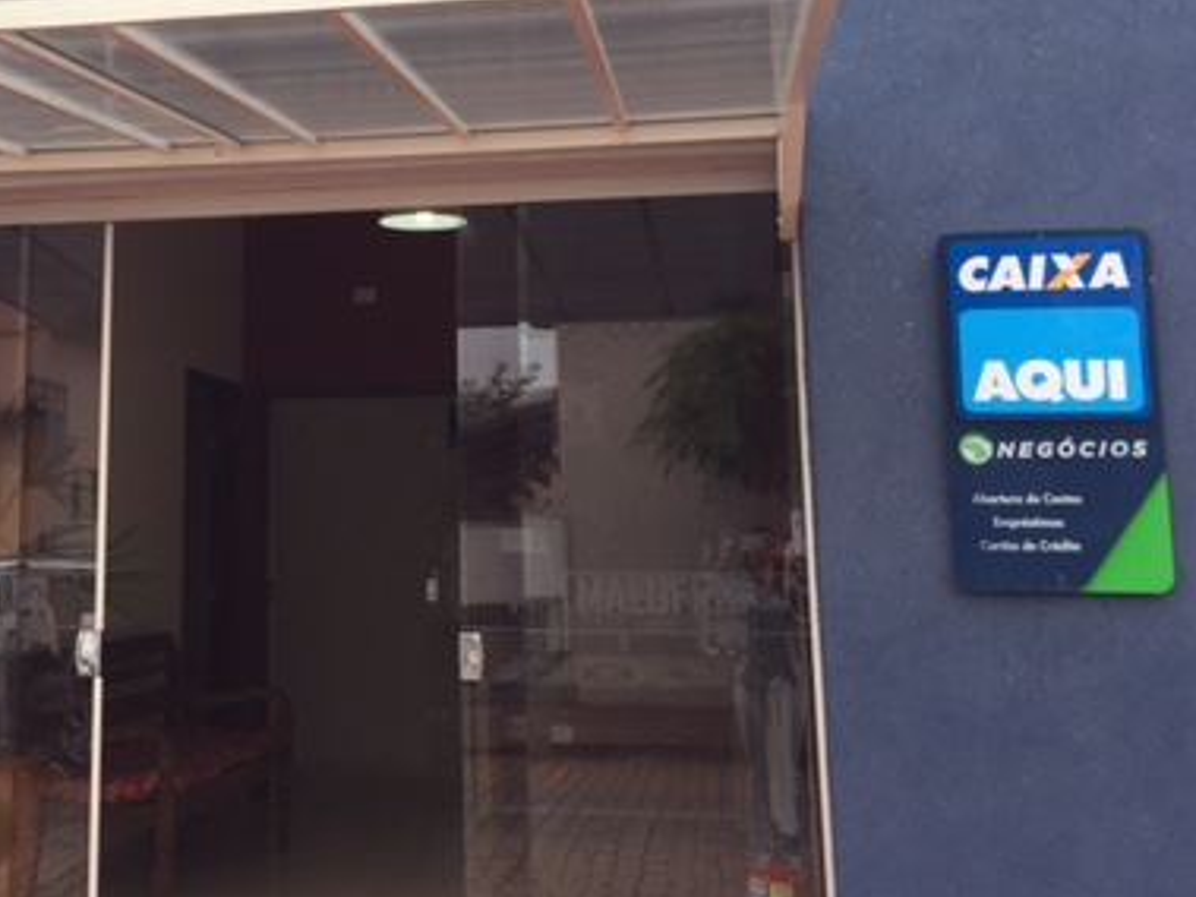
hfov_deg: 38.3
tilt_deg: +10.0
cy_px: 246
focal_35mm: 49
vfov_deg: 29.3
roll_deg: -0.4
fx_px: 1692
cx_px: 366
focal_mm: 4.15
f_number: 2.2
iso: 32
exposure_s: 1/694
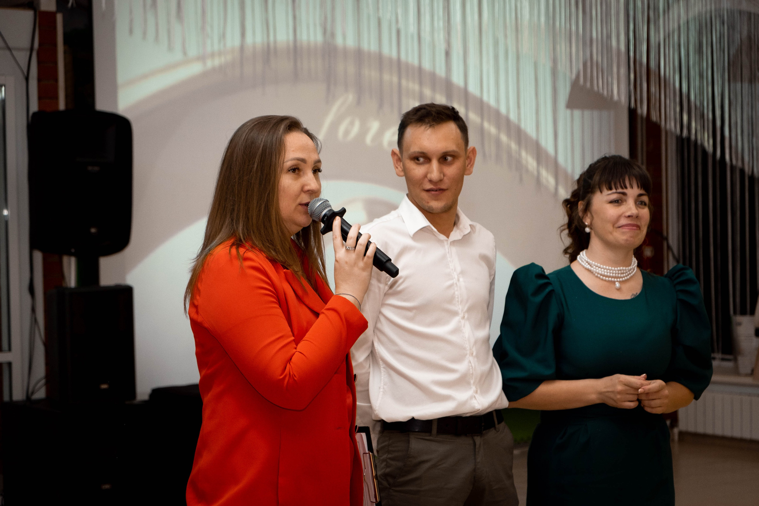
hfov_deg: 24.5
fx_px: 1750
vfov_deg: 16.5
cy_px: 253
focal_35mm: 83
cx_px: 380
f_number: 4
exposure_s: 1/125
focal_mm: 55
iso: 800
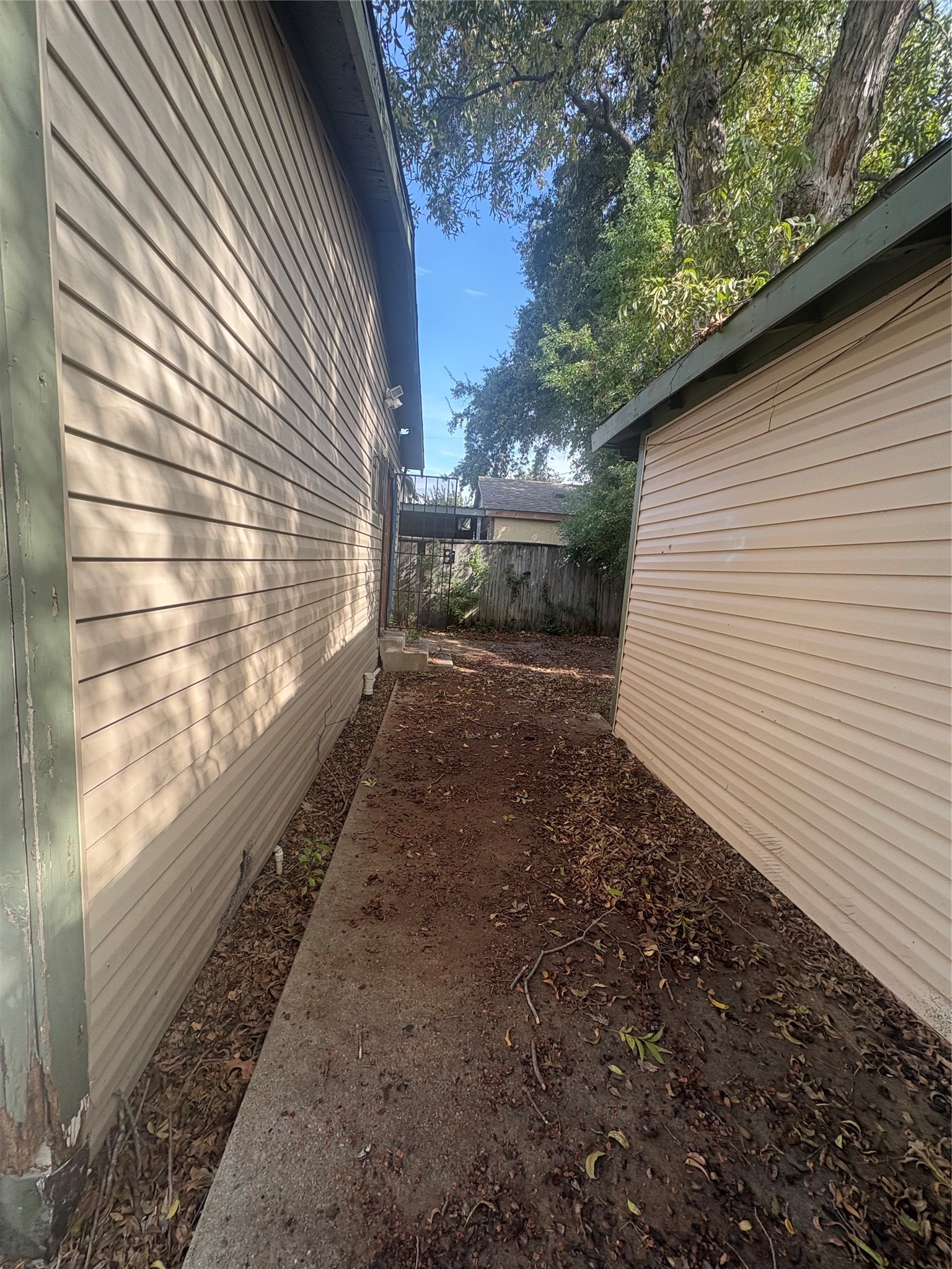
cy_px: 634
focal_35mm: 14
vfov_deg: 102.1
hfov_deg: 85.7
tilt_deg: -7.1
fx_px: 513
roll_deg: -3.3
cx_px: 476
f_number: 2.2
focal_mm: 2.22
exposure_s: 1/220
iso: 64
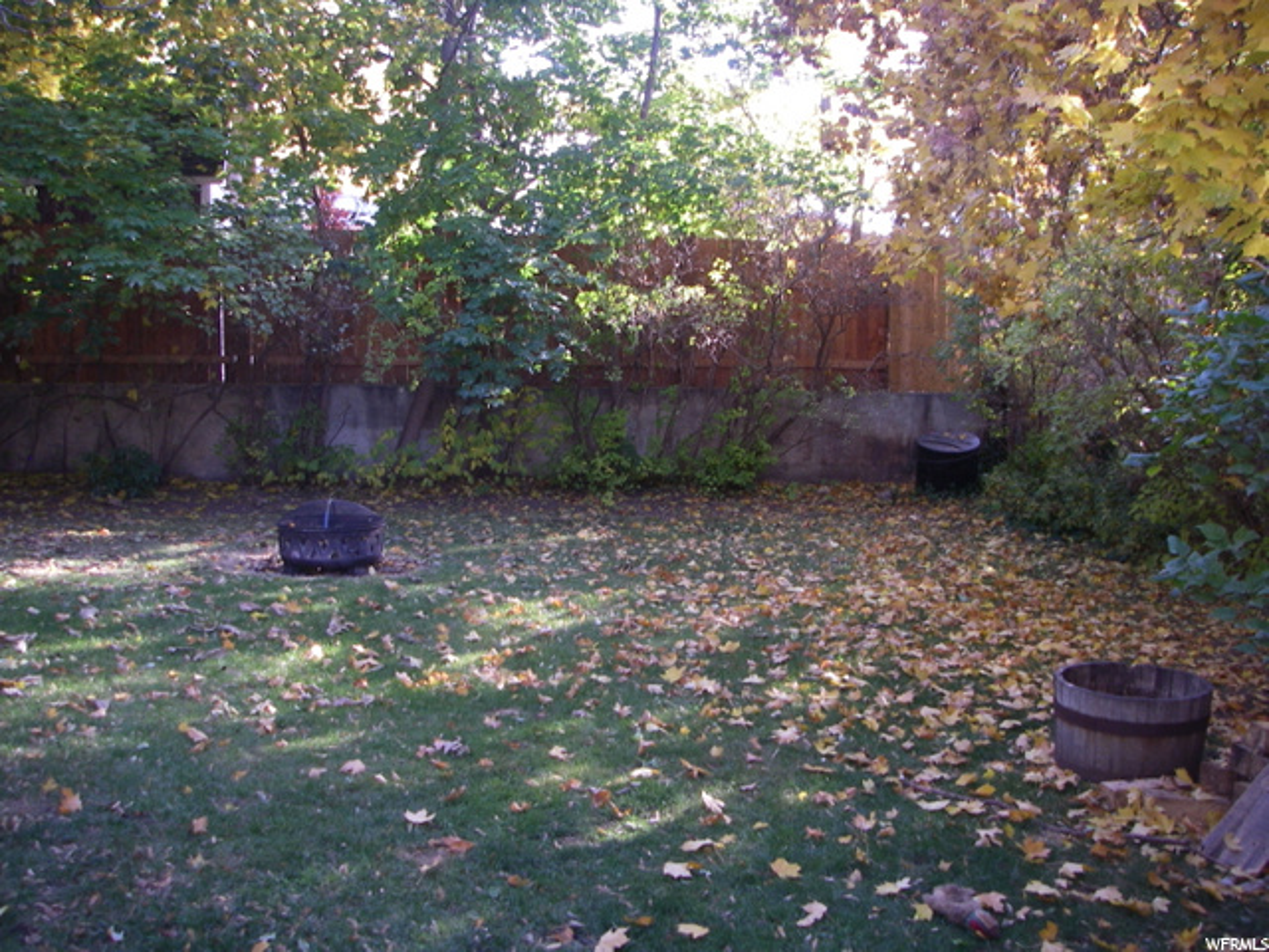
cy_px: 476
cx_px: 634
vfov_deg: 37.7
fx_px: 1393
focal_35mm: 38
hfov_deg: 49.0
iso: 100
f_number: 3.3
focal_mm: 6.3
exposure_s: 1/50
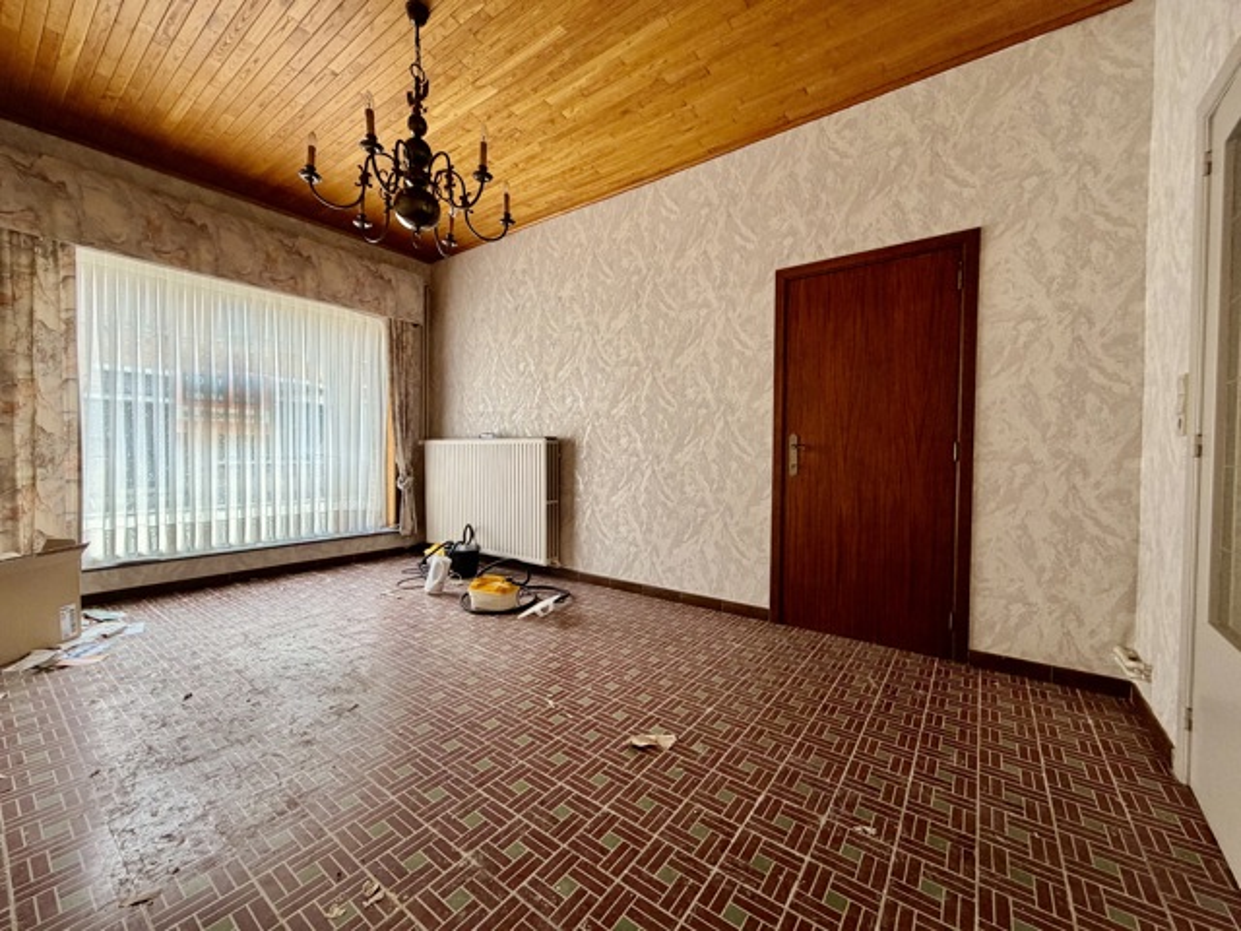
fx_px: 502
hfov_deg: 102.1
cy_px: 466
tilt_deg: -2.8
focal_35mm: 14
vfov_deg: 85.7
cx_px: 620
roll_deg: -0.4
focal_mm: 2.22
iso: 200
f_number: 2.2
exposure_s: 1/121
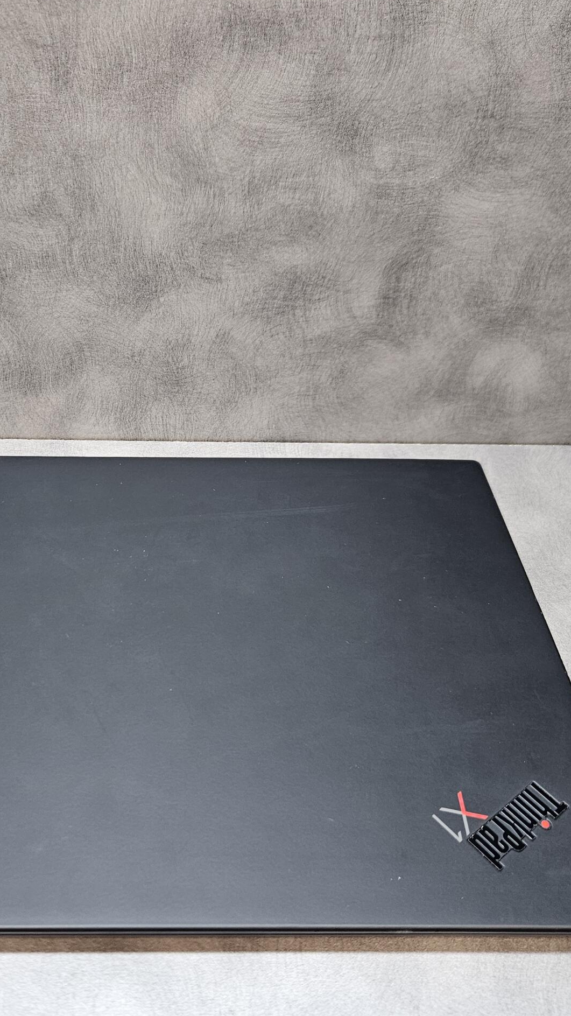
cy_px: 501
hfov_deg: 34.1
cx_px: 163
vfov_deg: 58.0
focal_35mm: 34
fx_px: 915
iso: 250
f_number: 1.8
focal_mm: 5.4
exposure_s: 1/100
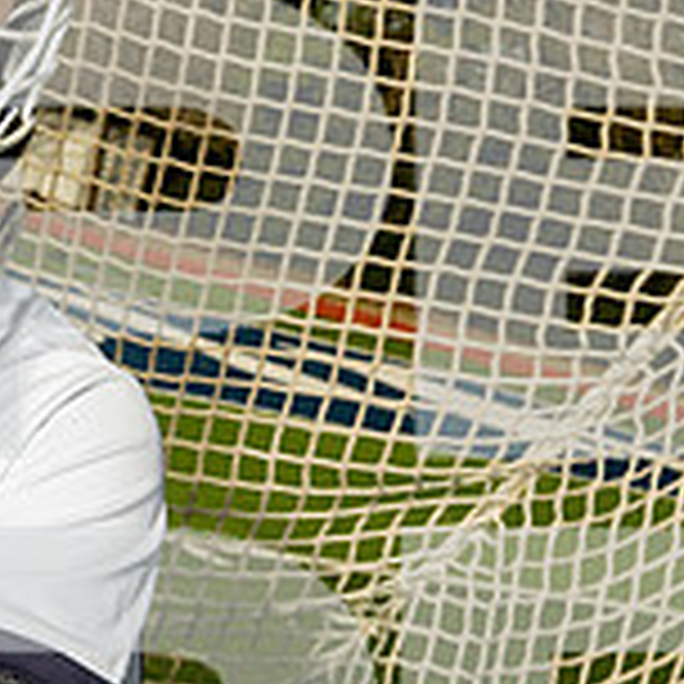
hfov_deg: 17.3
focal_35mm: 94
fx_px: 2101
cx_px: -212
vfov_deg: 18.4
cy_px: 223
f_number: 8
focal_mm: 29
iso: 250
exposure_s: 1/250
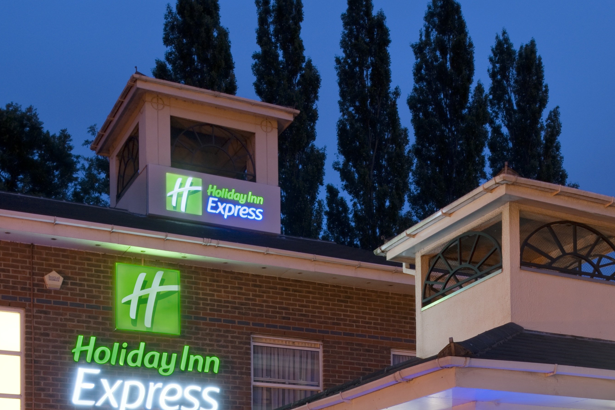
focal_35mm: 54
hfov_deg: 36.9
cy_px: 374
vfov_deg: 24.3
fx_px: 922
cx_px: 312
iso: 100
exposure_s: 25
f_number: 11
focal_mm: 24
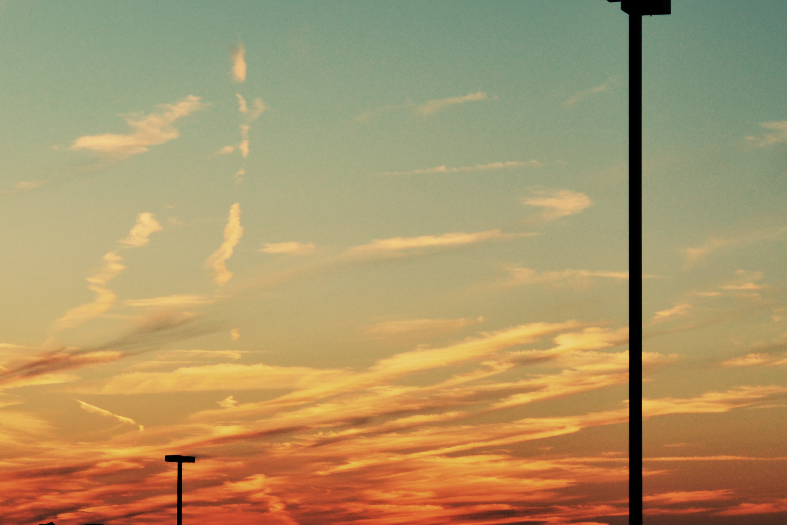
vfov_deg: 10.2
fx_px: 2947
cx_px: 162
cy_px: 216
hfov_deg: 15.1
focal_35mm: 135
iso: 400
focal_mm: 55
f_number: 8
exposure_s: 1/250
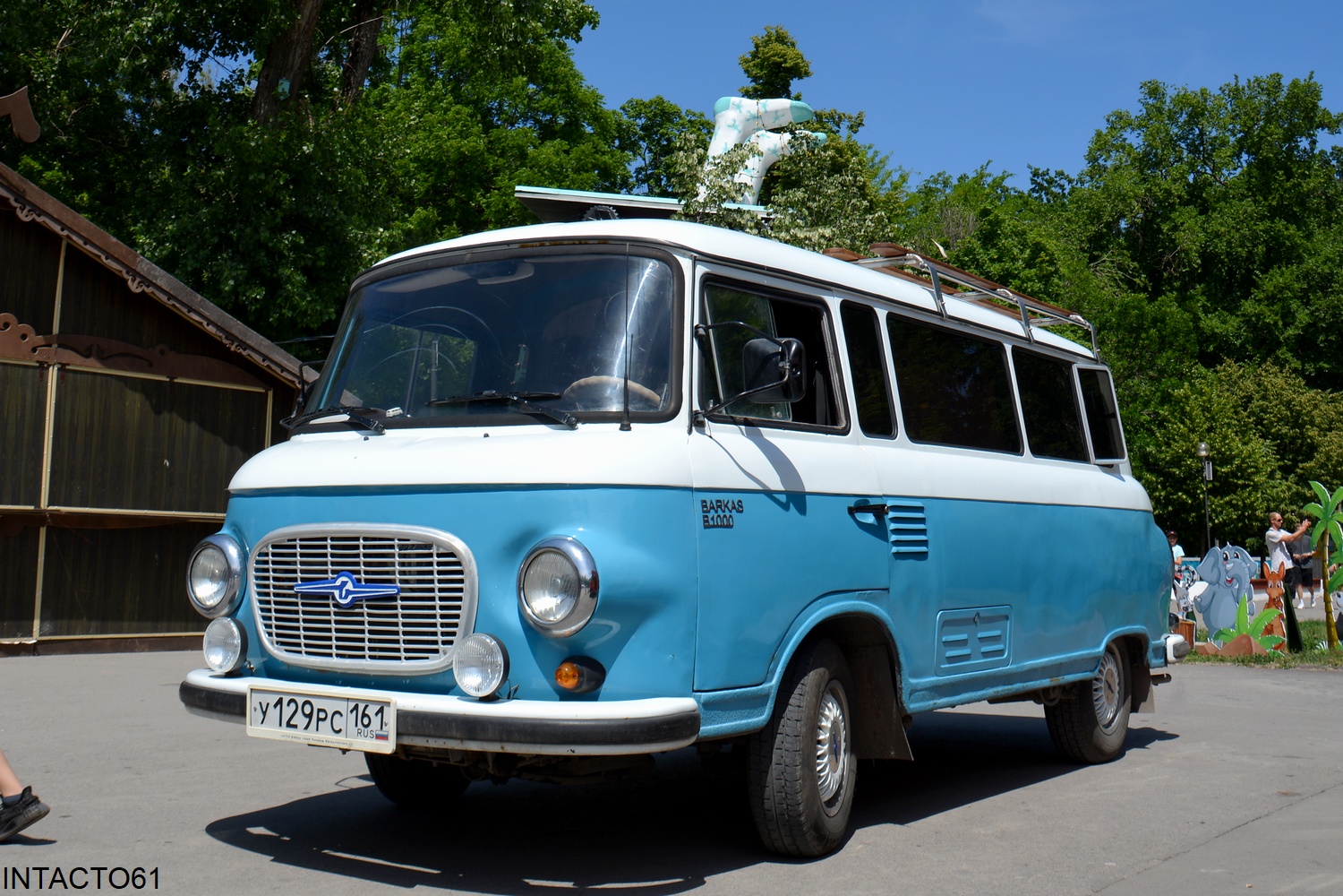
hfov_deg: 57.2
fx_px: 1231
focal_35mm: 33
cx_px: 672
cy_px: 448
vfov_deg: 40.0
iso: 100
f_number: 9
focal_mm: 22
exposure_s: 1/320
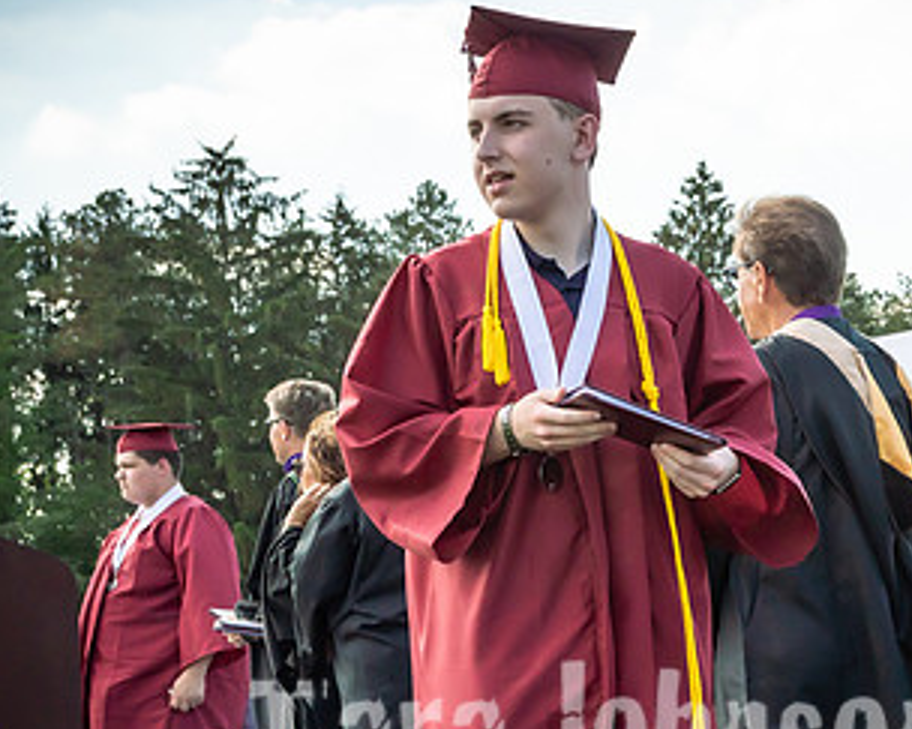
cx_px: 760
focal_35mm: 91
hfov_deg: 20.7
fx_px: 2455
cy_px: 630
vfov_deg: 16.7
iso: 200
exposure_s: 1/800
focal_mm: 29
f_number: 7.1
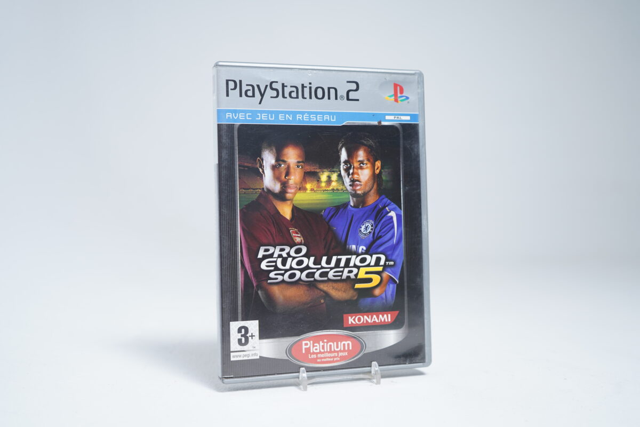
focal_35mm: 38
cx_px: 320
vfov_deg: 35.1
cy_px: 214
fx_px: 676
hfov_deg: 50.7
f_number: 4
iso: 160
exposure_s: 1/13
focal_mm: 38
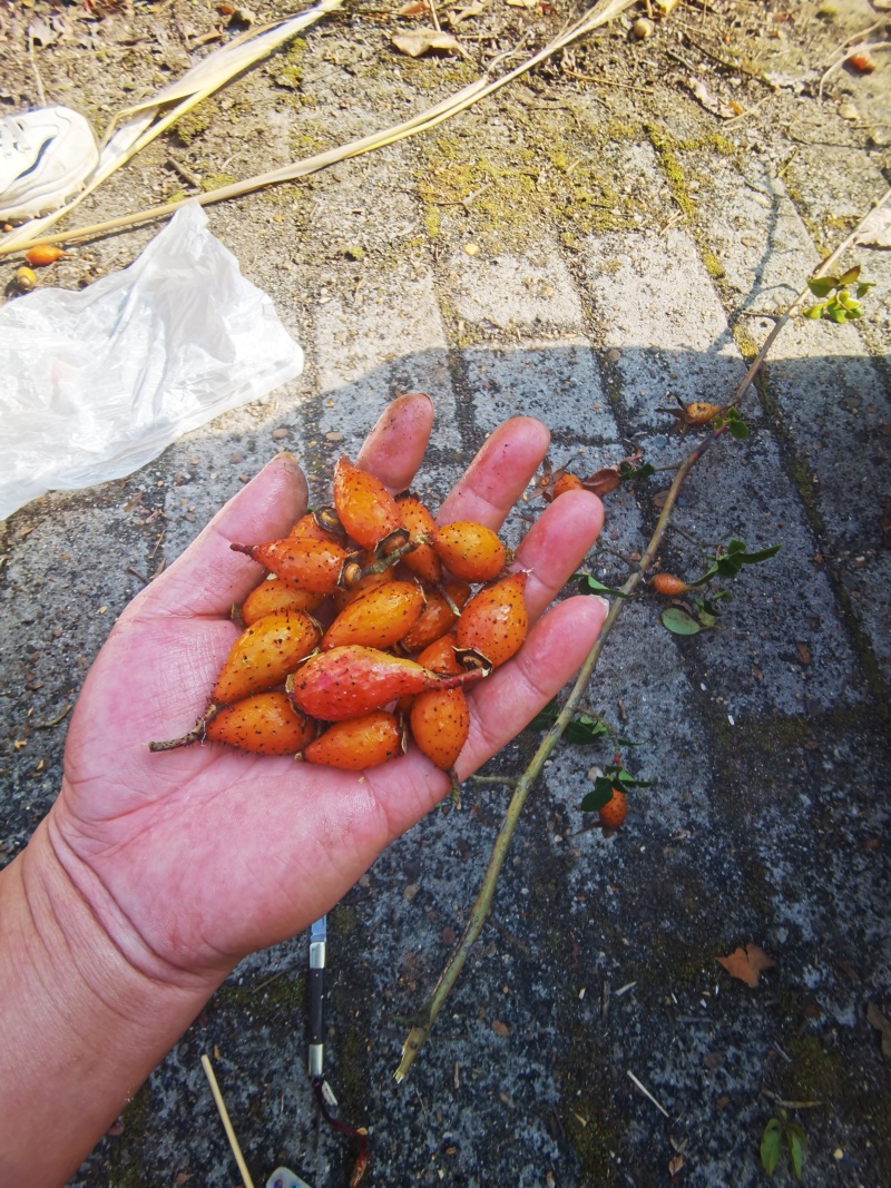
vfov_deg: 91.0
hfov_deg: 74.7
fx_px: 584
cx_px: 446
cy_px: 594
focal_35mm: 17
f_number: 2.2
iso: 50
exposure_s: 1/135
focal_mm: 2.26
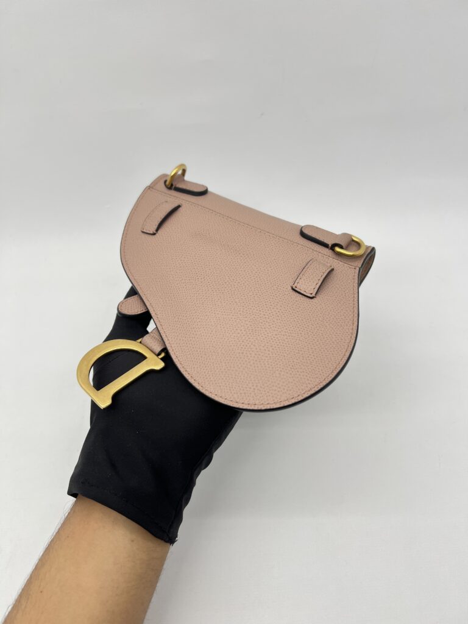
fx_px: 469
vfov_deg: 67.3
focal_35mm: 26
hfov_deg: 53.1
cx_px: 234
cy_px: 312
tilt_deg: -47.7
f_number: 1.5
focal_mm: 5.7
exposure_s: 1/111
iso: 32
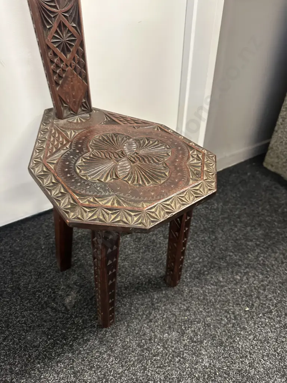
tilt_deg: -39.2
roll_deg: +0.9
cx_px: 144
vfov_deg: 71.6
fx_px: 265
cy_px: 192
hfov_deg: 56.8
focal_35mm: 24
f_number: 1.78
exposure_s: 1/50
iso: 640
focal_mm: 6.86
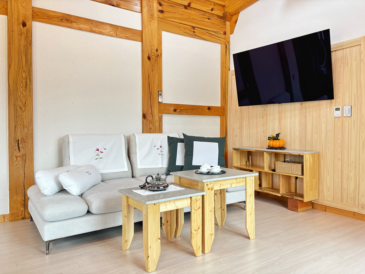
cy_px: 137
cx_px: 182
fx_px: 274
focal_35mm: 26
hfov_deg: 67.3
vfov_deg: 53.1
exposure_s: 1/60
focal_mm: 5.96
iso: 320
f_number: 1.6
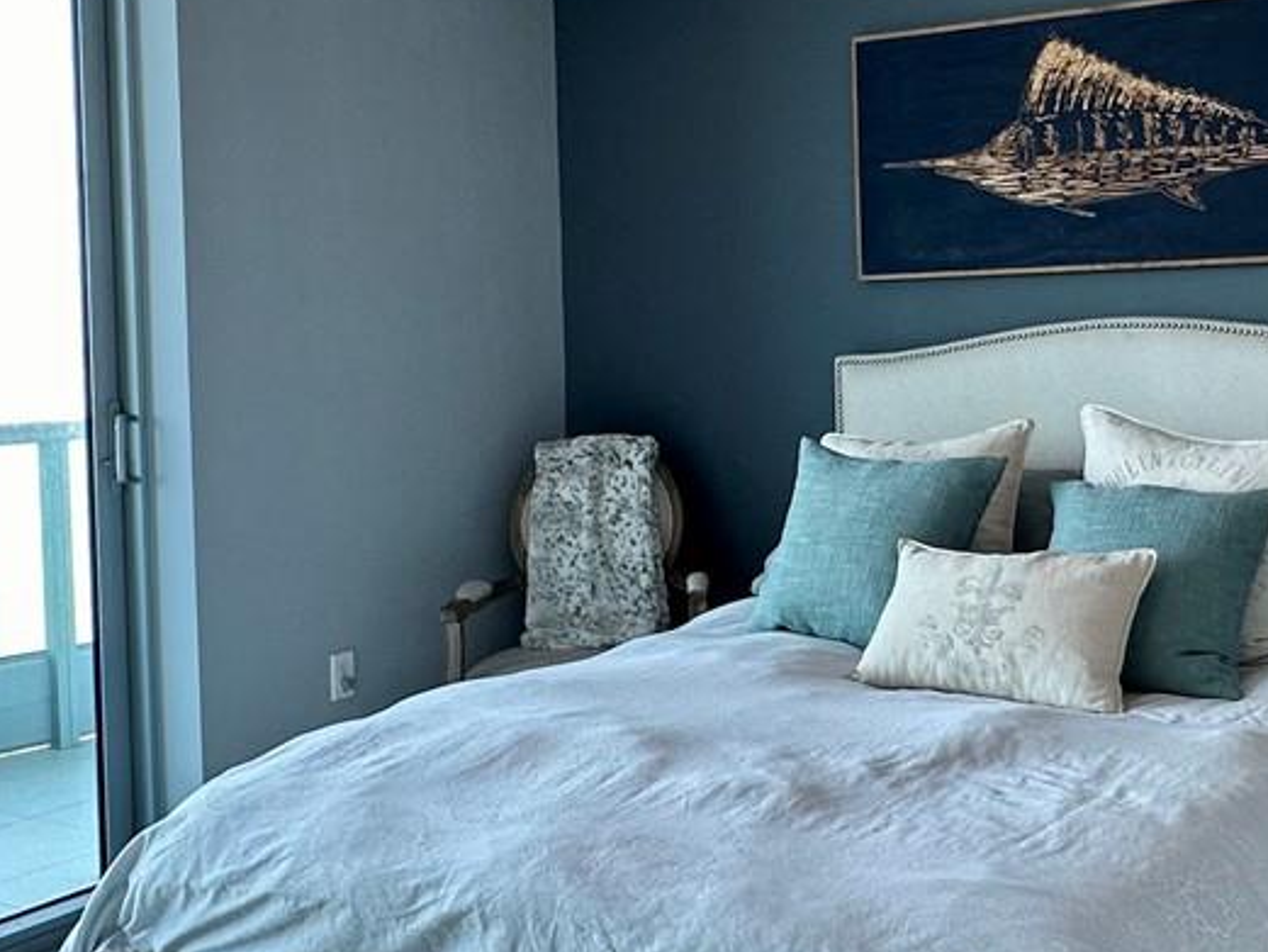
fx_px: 1575
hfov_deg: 42.8
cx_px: 908
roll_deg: +0.7
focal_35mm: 43
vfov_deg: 33.5
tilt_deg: -1.5
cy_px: 373
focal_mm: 2.22
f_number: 2.2
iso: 100
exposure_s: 1/120
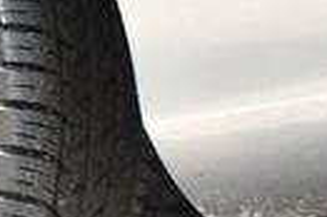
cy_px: 70
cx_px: -399
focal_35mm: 917
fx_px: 8319
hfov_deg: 2.2
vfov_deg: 1.5
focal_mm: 125
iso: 800
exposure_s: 1/250
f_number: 4.8
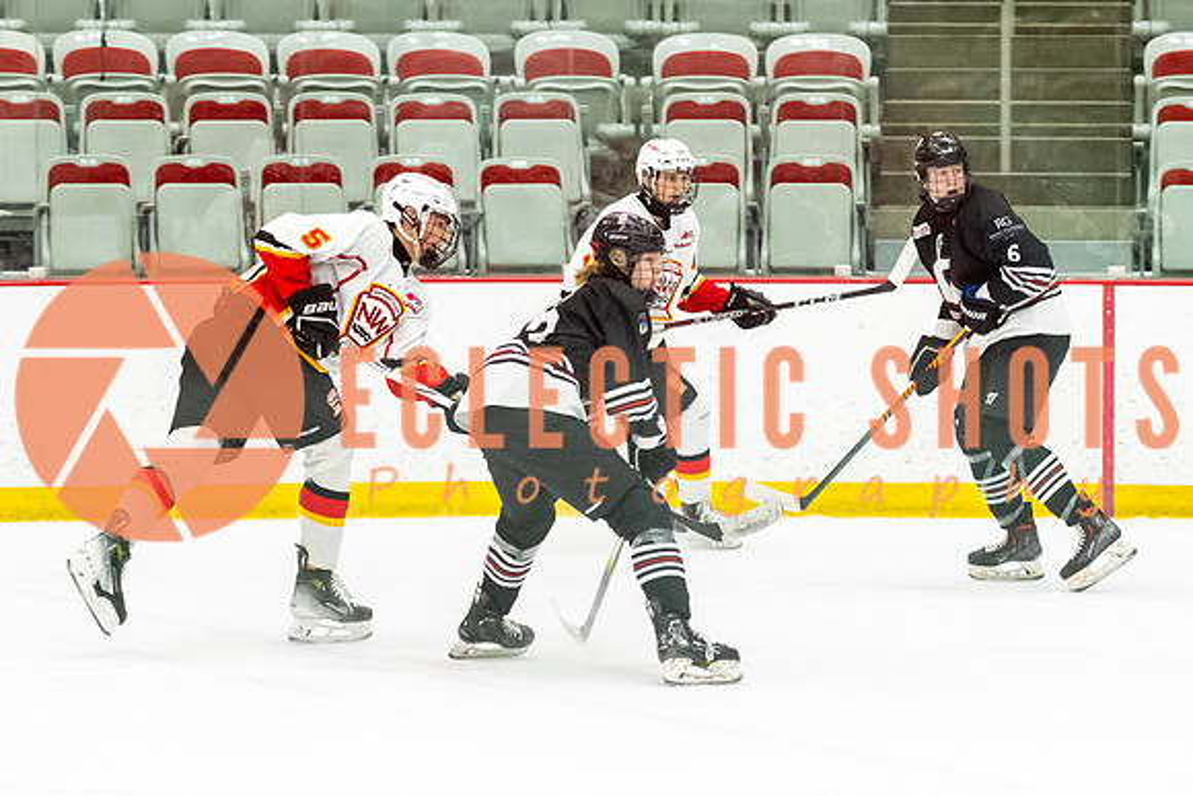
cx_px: 127
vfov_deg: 6.4
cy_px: 398
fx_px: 7169
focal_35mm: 216
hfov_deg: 9.5
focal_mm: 98
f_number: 2.8
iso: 3200
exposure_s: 1/640
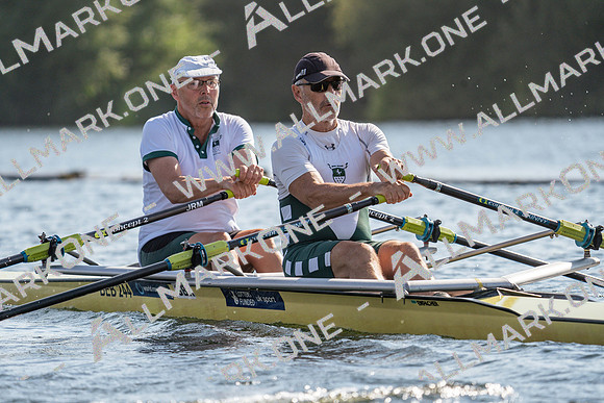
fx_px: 5823
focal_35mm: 347
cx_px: 302
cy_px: 202
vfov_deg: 4.0
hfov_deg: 5.9
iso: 250
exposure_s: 1/1600
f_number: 6.3
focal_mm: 347
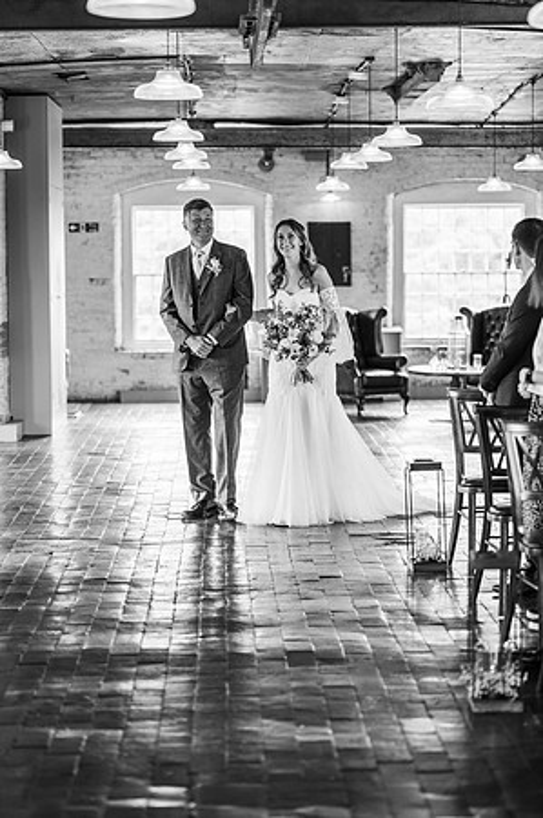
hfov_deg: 16.0
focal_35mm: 85
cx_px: 272
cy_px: 409
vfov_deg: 23.9
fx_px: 1927
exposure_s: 1/200
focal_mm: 85
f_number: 1.8
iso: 160
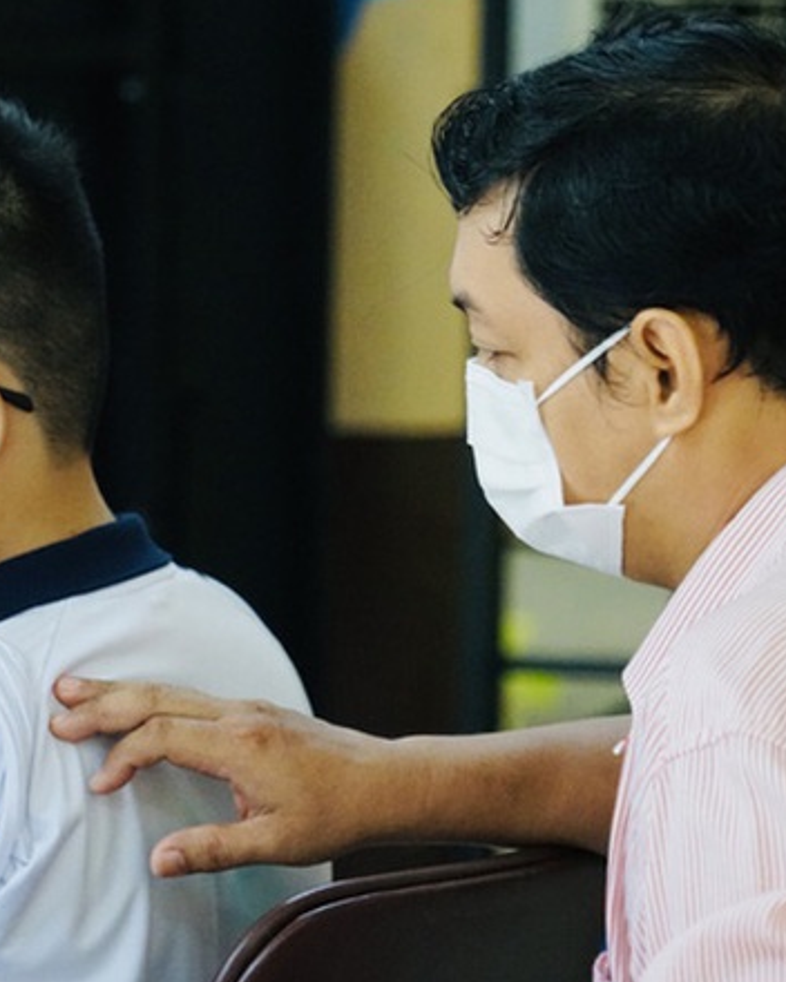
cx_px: 357
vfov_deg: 7.6
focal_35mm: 254
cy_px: 455
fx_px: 7386
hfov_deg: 6.1
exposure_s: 1/100
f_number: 6.3
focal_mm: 163
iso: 6400
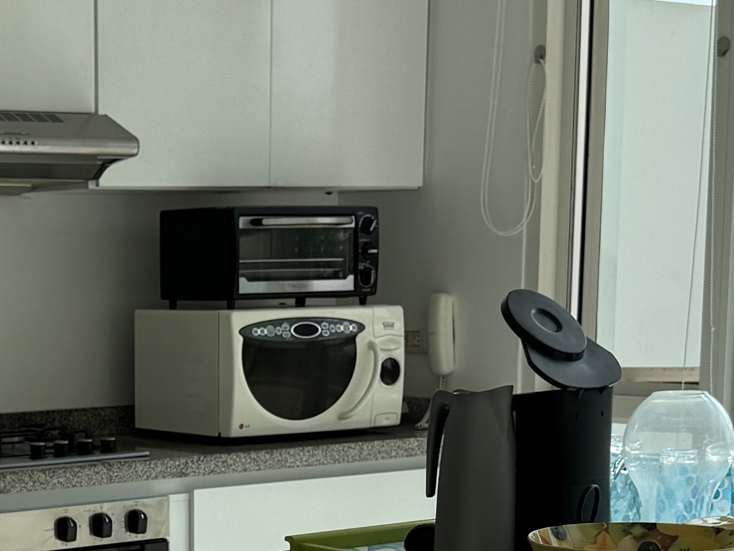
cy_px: 618
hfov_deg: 20.8
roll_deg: +0.9
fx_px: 1951
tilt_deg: -9.8
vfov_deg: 15.6
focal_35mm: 92
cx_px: 67
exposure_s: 1/4975
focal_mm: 6.76
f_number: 1.78
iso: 125
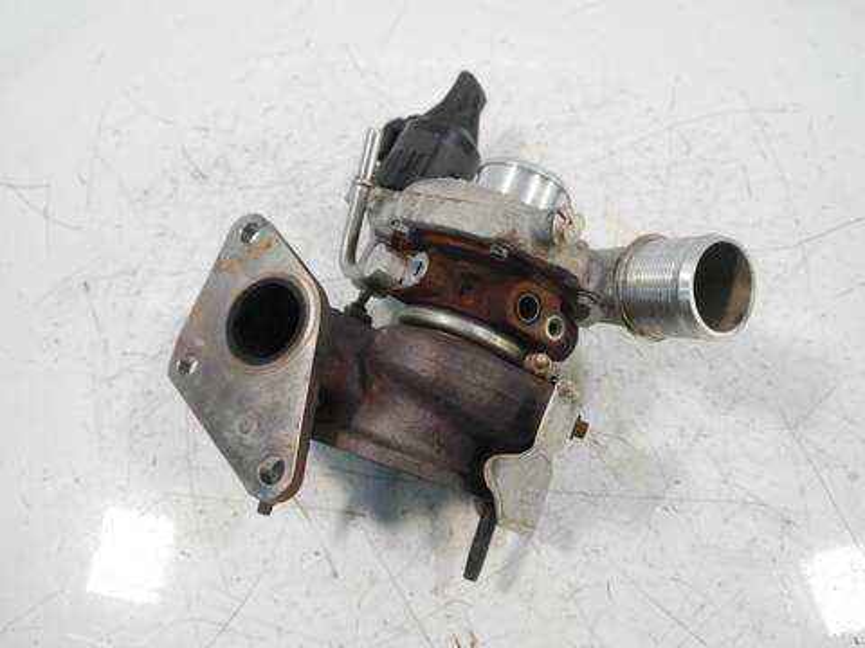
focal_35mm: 30
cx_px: 432
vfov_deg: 46.8
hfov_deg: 60.0
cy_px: 324
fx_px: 750
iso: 1250
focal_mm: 15
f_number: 3.6
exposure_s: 1/125
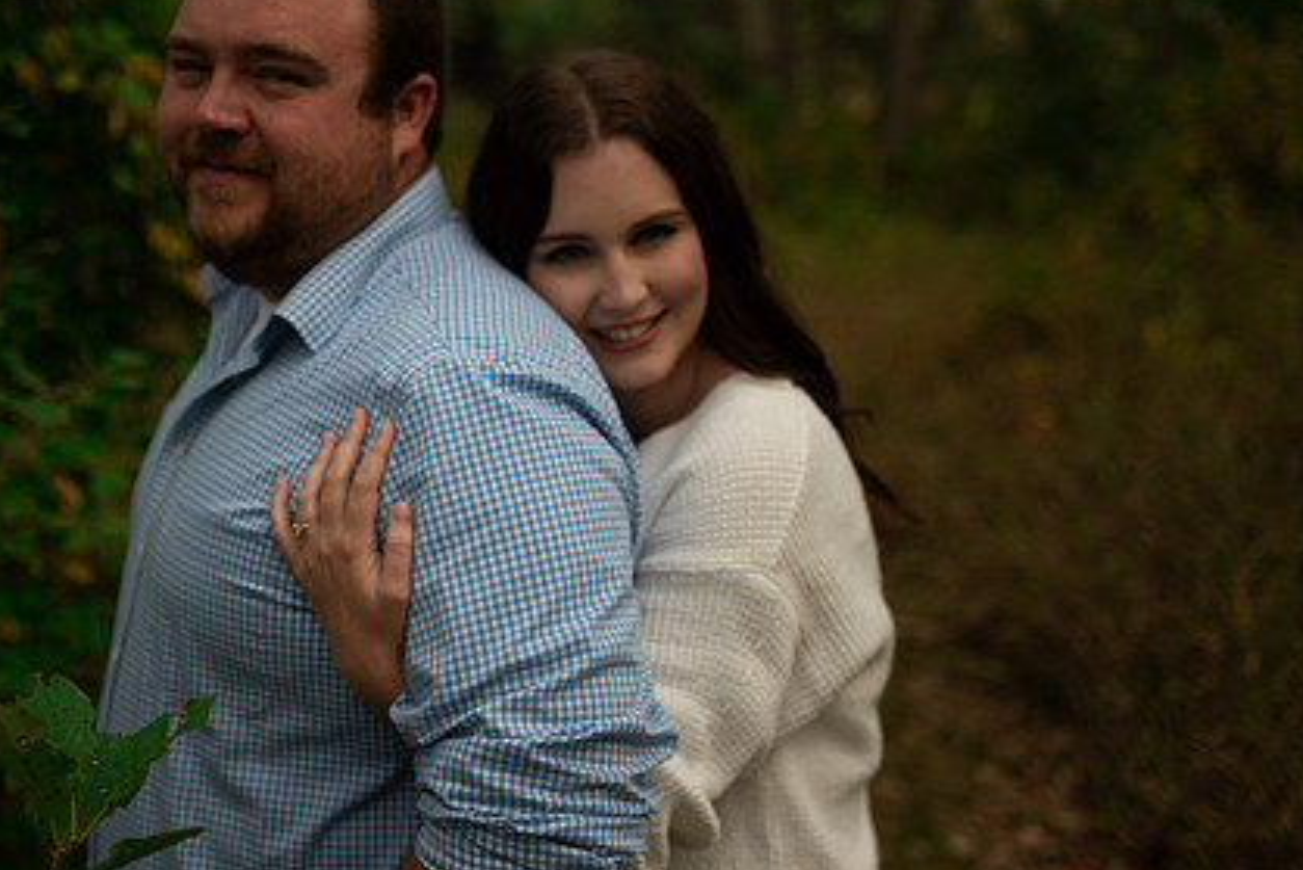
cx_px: 471
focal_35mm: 50
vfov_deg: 27.0
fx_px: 1810
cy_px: 360
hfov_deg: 39.3
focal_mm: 35
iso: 100
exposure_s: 1/1250
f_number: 1.8
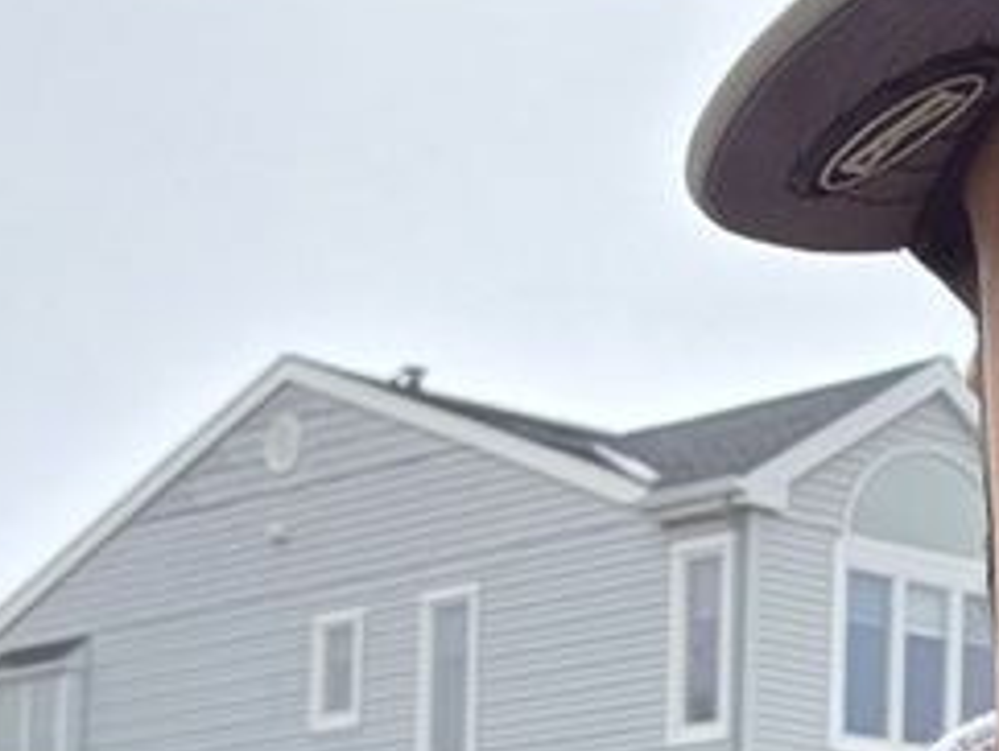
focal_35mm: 132
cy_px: 1069
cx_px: 1585
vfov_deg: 10.9
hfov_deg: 13.8
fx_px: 3813
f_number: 2.2
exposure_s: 1/209
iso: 25
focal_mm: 3.3
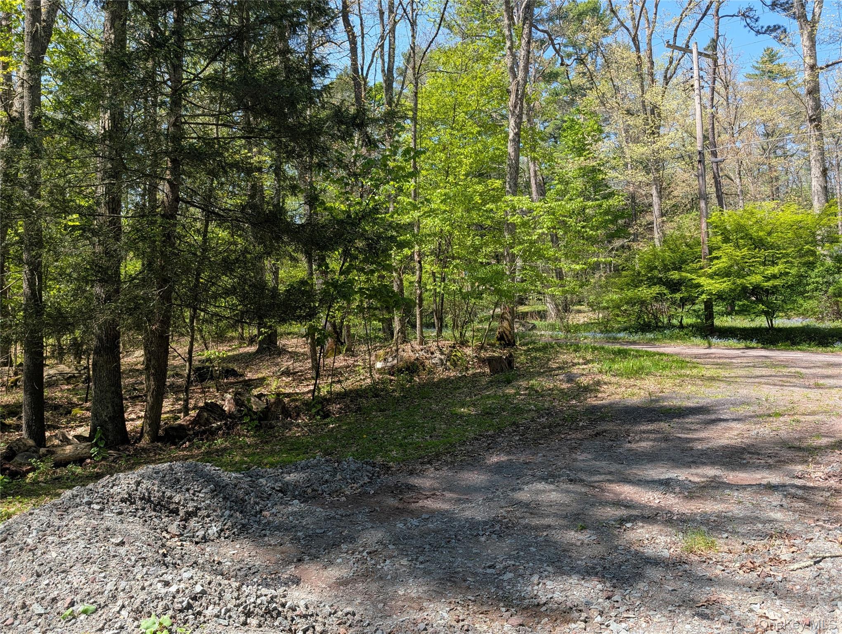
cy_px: 317
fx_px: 585
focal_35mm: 24
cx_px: 421
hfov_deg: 71.5
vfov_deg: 56.9
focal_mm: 6.9
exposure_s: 1/351
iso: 21
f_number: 1.68
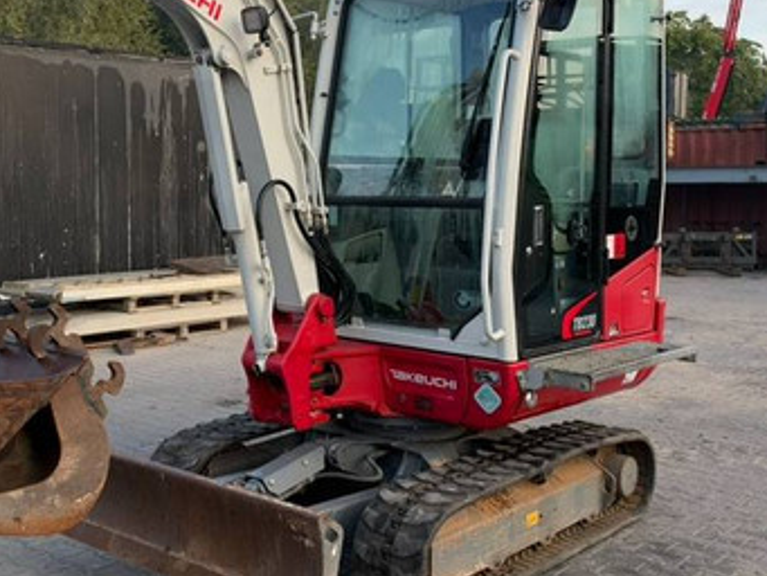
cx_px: 261
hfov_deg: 41.6
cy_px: 220
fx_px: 997
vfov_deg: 32.1
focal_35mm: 45
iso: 64
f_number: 1.8
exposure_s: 1/625
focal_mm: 6.93
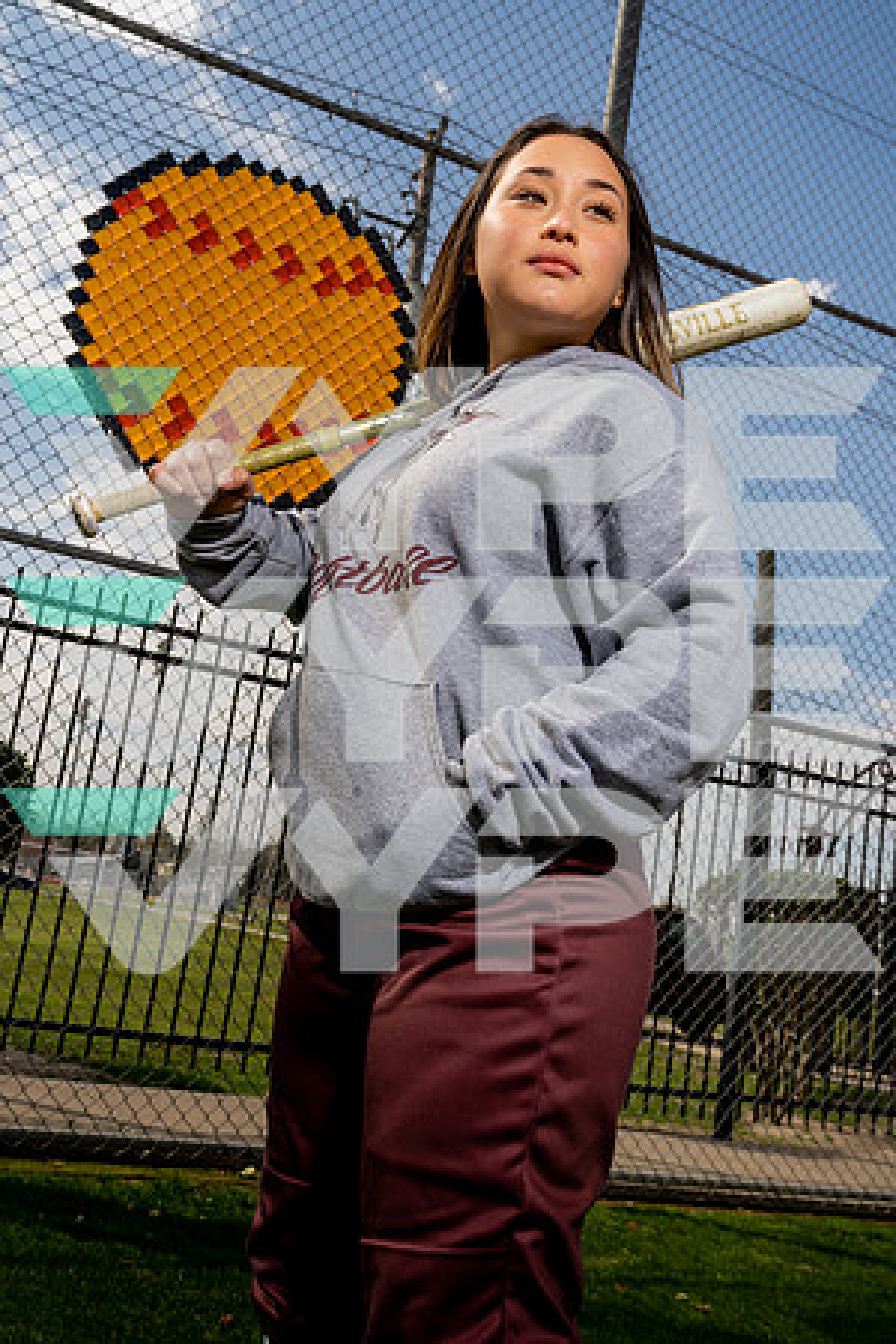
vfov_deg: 55.8
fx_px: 1269
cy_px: 672
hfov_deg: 38.9
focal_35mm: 34
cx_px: 448
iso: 100
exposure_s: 1/250
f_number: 10
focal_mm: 34
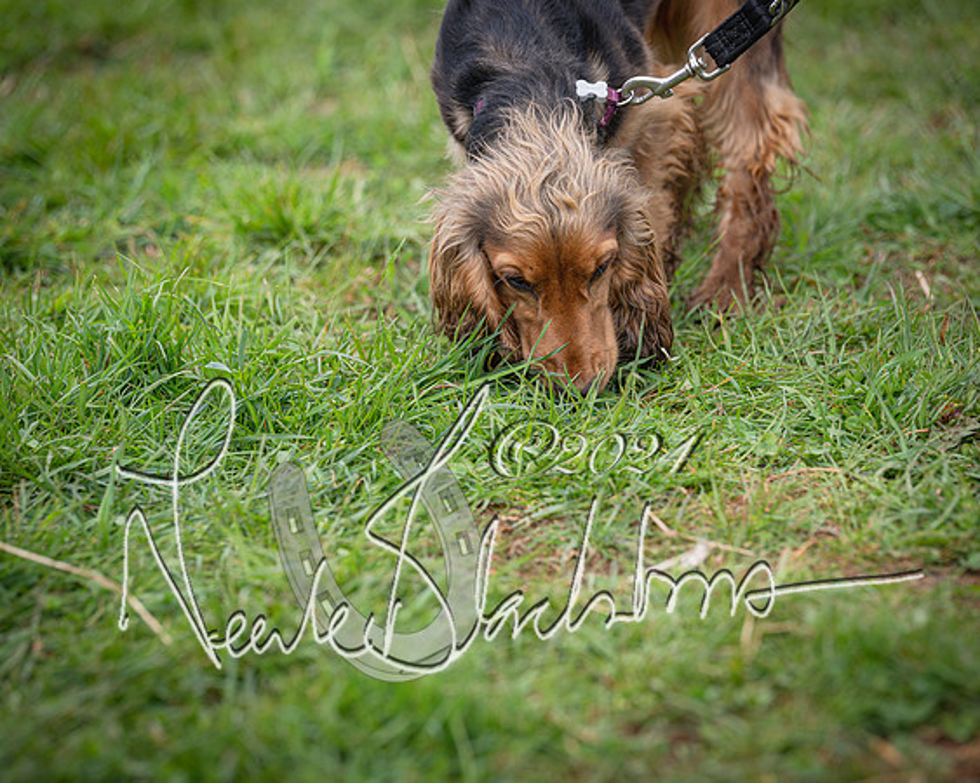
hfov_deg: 11.4
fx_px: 4898
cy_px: 392
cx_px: 490
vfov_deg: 9.1
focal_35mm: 169
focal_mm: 150
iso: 400
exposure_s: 1/1600
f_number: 4
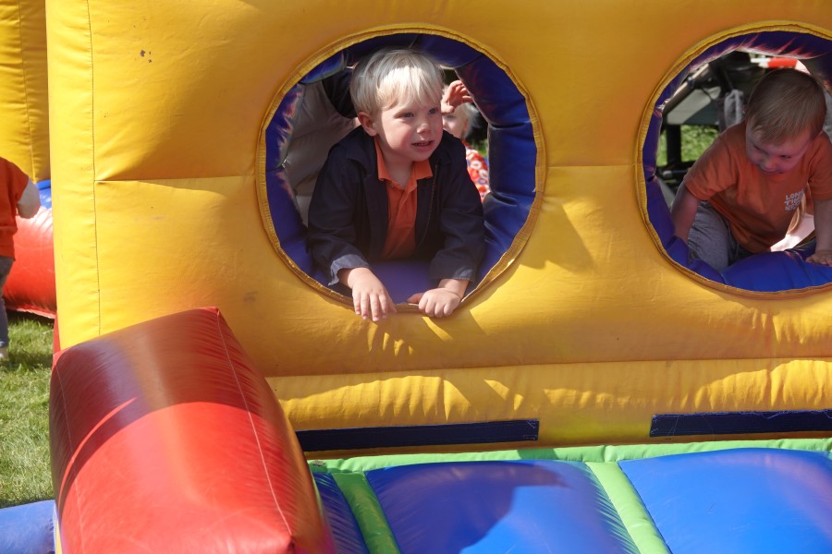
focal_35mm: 104
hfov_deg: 19.6
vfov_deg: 13.2
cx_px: 416
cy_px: 277
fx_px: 2403
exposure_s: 1/500
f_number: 4
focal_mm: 38.04
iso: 100
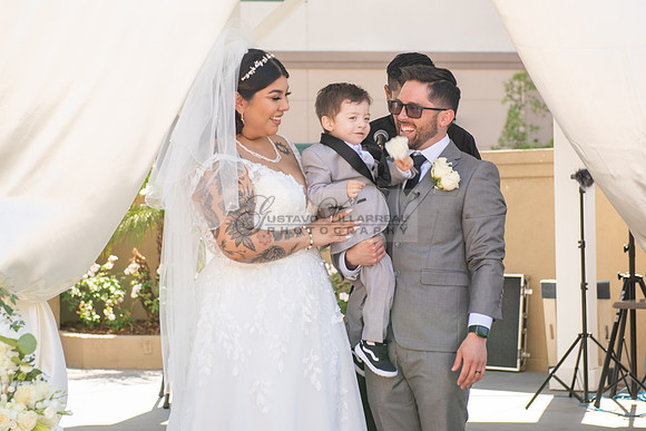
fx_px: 1580
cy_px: 191
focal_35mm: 88
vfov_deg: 15.5
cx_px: 305
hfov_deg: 23.1
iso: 100
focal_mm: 70
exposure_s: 1/200
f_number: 4
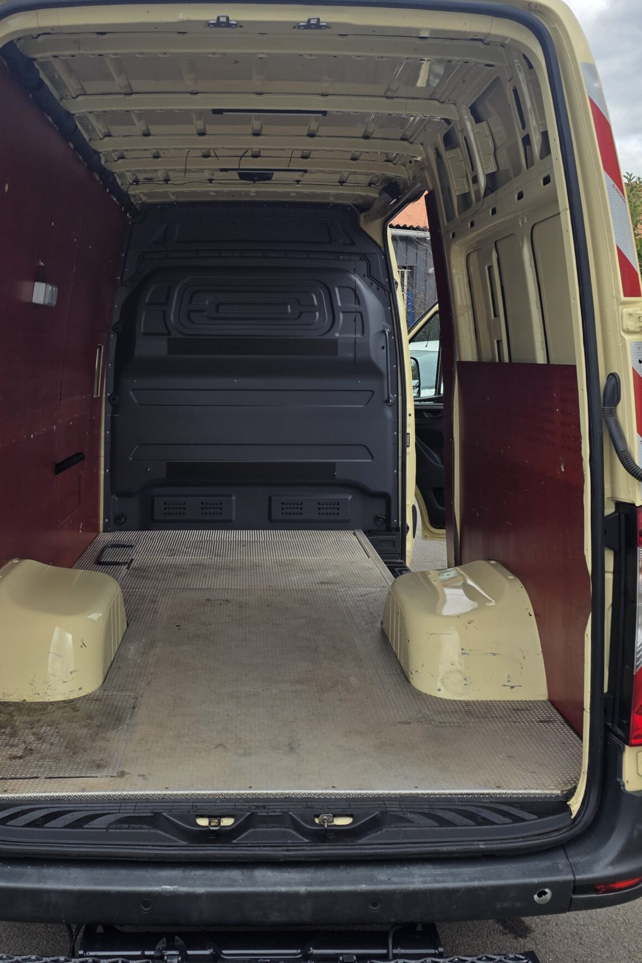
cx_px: 266
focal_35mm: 35
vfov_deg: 54.1
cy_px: 386
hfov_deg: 37.7
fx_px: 937
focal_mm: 6.25
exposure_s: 1/1513
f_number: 1.7
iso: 80
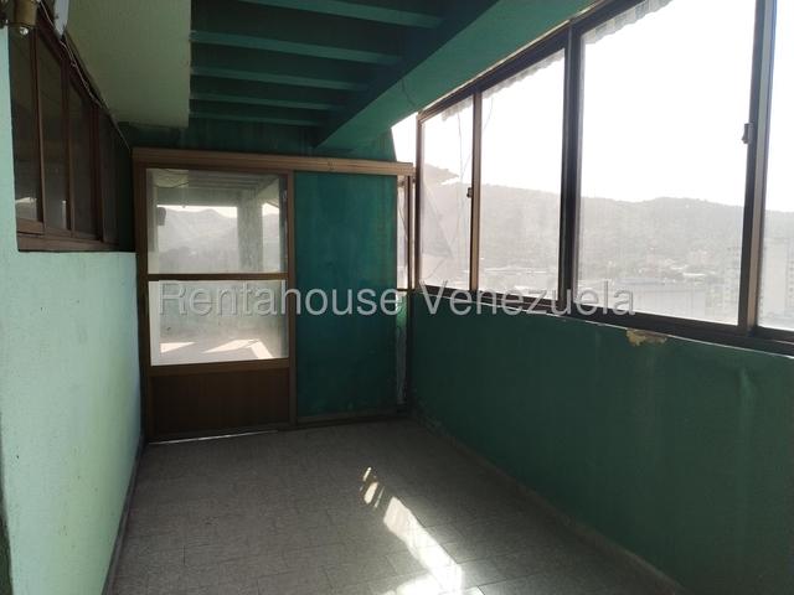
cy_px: 298
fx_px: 665
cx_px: 397
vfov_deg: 48.2
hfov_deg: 61.7
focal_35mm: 29
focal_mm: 4.75
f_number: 1.8
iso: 100
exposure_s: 1/568
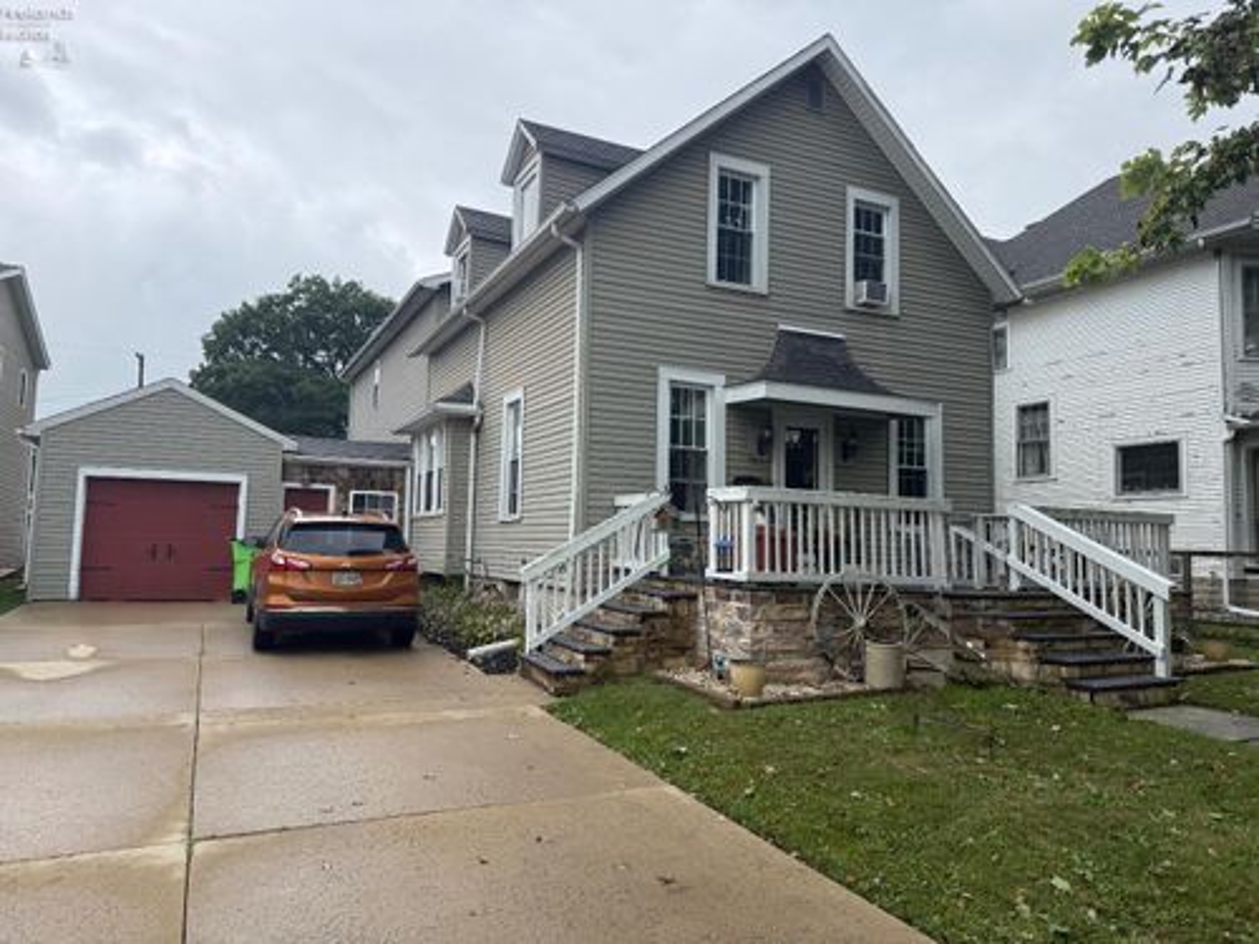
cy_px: 472
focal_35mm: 24
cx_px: 630
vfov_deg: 56.8
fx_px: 873
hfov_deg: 71.6
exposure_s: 1/1437
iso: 100
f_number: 1.78
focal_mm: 6.76
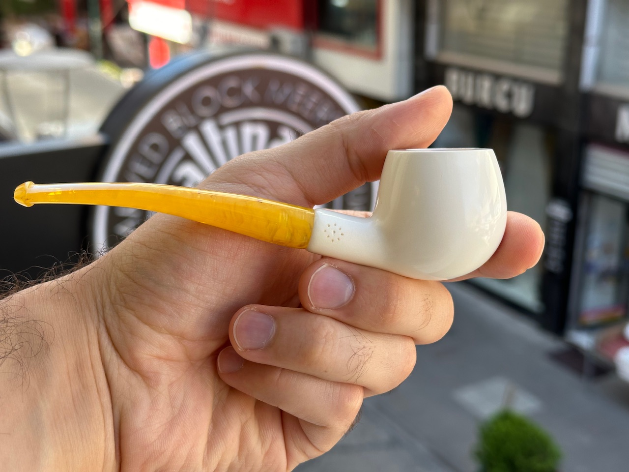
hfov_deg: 39.7
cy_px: 236
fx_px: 872
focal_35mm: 48
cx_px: 314
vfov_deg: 30.3
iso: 64
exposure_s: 1/424
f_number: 1.78
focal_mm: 6.86
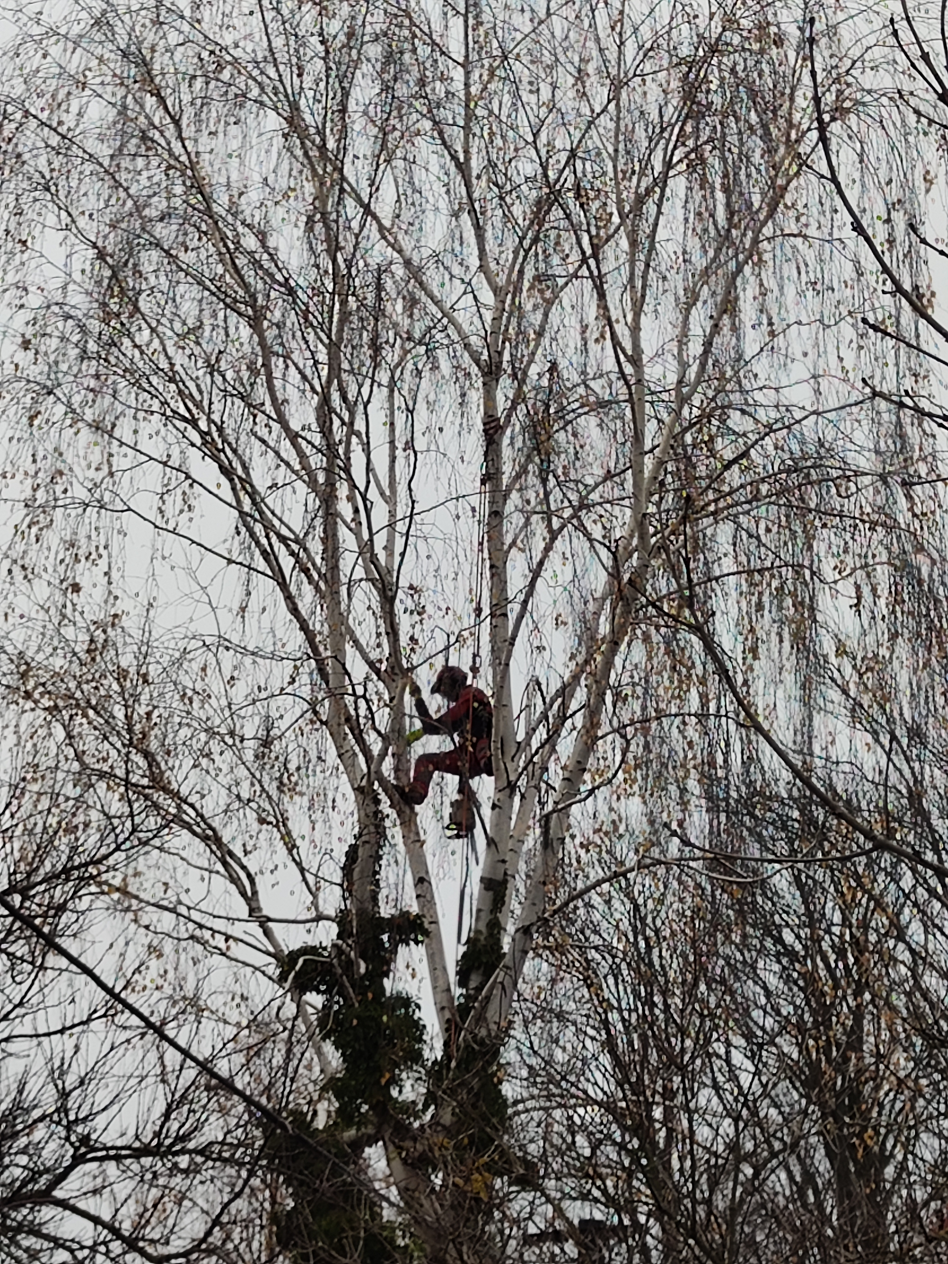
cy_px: 632
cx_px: 474
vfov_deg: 71.6
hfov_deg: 56.8
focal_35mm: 24
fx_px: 876
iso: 50
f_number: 1.88
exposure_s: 1/329
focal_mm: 5.59
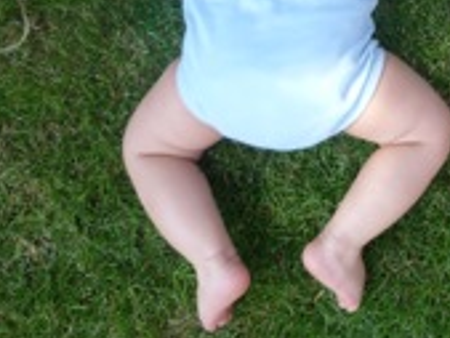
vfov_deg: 22.2
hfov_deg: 28.7
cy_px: -20
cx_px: 454
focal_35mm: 63
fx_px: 820
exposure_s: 1/320
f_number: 2.8
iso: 100
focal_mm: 4.4
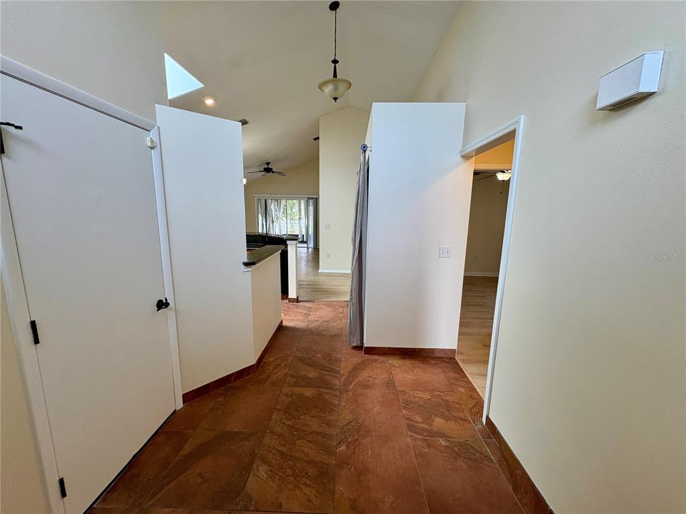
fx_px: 277
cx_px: 343
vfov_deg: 85.7
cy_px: 257
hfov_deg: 102.1
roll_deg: -0.1
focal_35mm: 14
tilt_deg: -10.0
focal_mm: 2.22
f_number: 2.2
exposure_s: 1/120
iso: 125
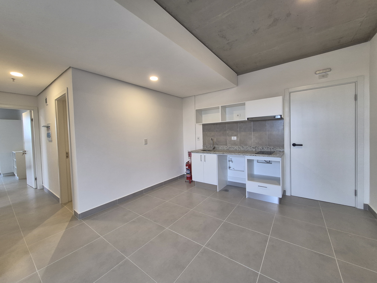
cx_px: 188
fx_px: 142
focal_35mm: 13
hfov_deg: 106.2
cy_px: 142
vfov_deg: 89.9
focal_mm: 1.74
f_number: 2.2
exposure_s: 1/50
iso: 160
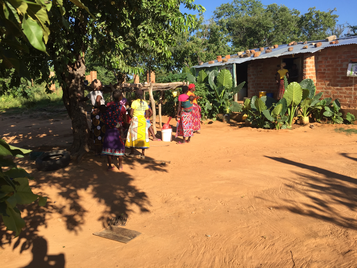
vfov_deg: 48.2
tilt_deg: -10.1
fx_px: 299
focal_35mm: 29
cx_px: 178
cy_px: 134
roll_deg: -0.5
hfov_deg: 61.7
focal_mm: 4.15
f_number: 2.2
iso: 32
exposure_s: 1/1068
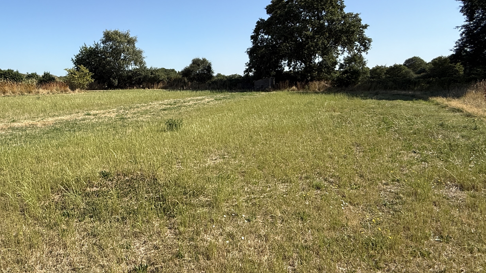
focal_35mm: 25
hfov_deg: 71.2
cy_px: 111
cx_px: 150
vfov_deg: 45.8
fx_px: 322
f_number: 2.2
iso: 50
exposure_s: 1/1745
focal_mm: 2.22
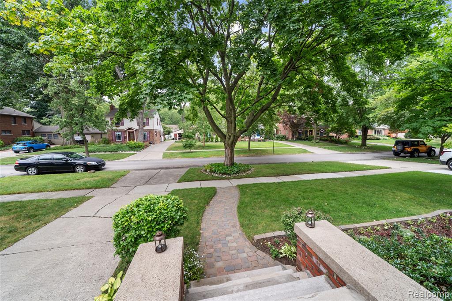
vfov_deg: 85.4
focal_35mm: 13
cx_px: 226
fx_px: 163
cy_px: 150
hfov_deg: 108.3
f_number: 8
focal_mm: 13
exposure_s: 1/50
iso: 250
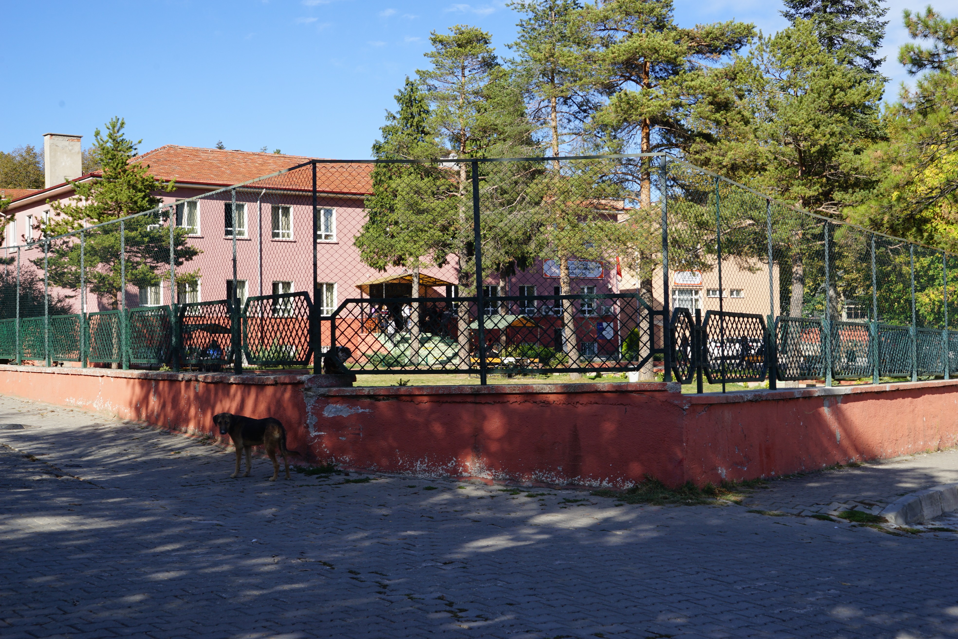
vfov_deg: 28.6
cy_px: 320
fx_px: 1251
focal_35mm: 47
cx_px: 479
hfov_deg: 41.9
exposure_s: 1/80
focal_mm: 47
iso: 100
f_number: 11
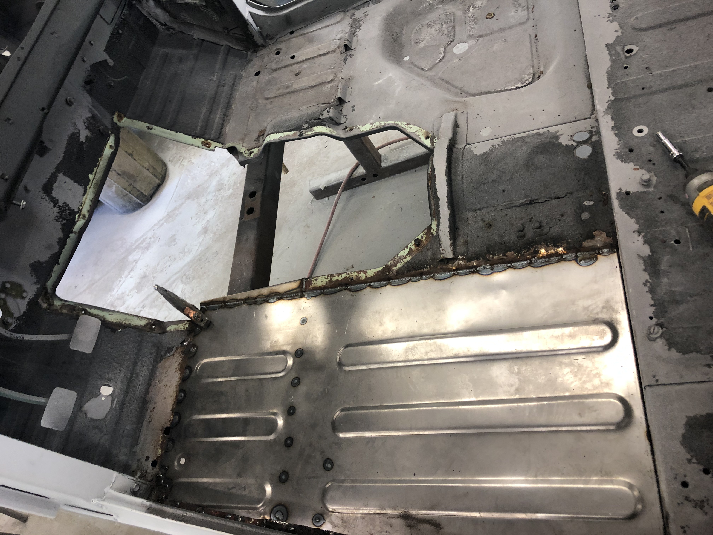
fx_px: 577
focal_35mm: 28
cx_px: 356
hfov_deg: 63.4
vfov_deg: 49.7
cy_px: 268
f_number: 1.8
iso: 40
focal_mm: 3.99
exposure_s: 1/20
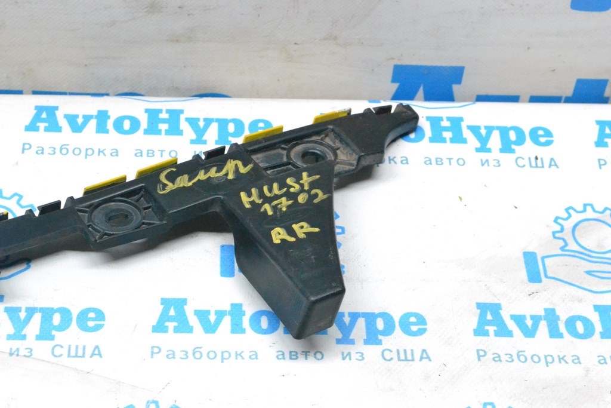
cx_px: 306
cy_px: 204
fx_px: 1400
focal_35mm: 82
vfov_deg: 16.6
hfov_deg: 24.6
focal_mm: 55
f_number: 9
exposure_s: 1/160
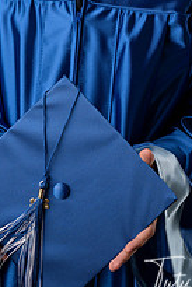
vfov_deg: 15.1
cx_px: 85
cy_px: 13
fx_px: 1070
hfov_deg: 10.3
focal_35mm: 134
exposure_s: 1/100
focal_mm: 61
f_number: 5.6
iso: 200
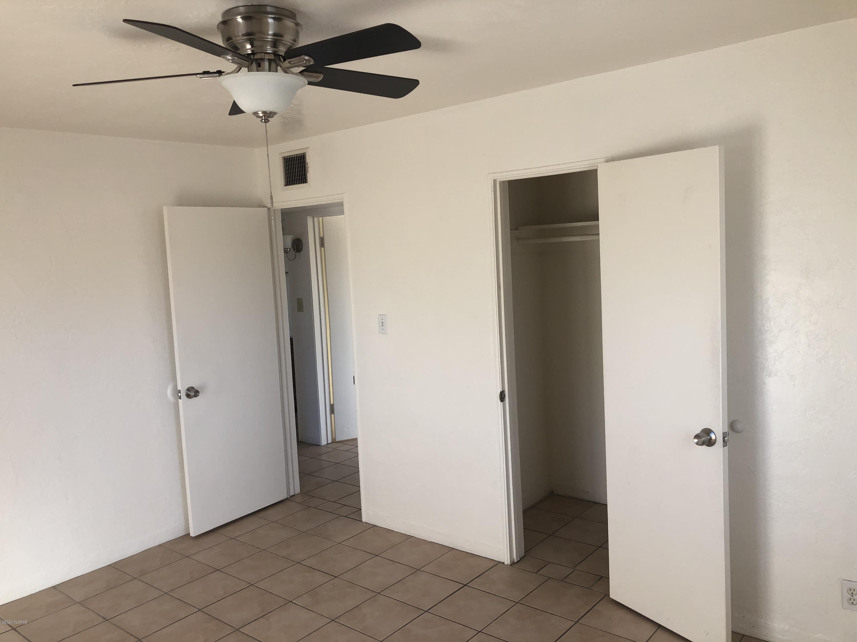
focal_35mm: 28
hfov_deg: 63.4
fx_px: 693
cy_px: 321
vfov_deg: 49.7
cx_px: 428
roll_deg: +4.0
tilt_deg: -6.1
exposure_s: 1/120
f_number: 1.8
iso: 50
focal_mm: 3.99
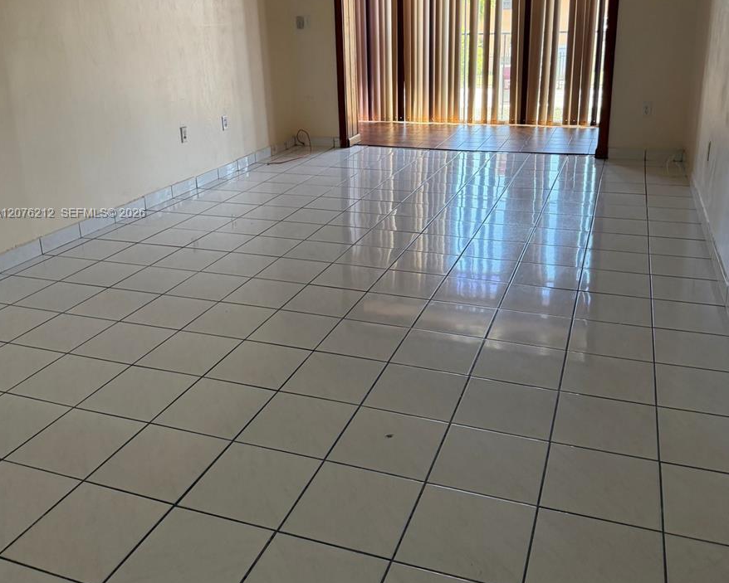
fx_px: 691
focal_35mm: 32
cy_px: 214
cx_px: 365
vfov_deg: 45.4
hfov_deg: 55.6
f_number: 1.78
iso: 200
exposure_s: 1/127
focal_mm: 6.76
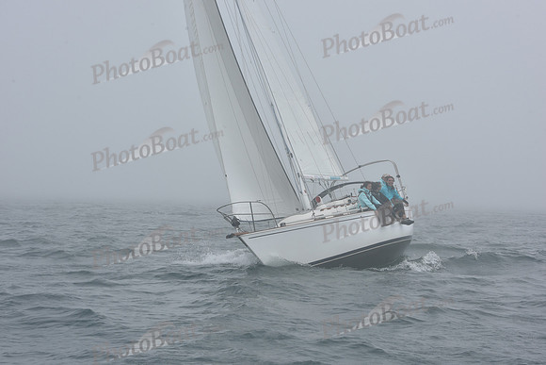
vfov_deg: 19.5
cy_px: 182
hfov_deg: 28.8
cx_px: 273
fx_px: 1062
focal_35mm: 70
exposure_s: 1/800
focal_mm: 70
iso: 250
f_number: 11
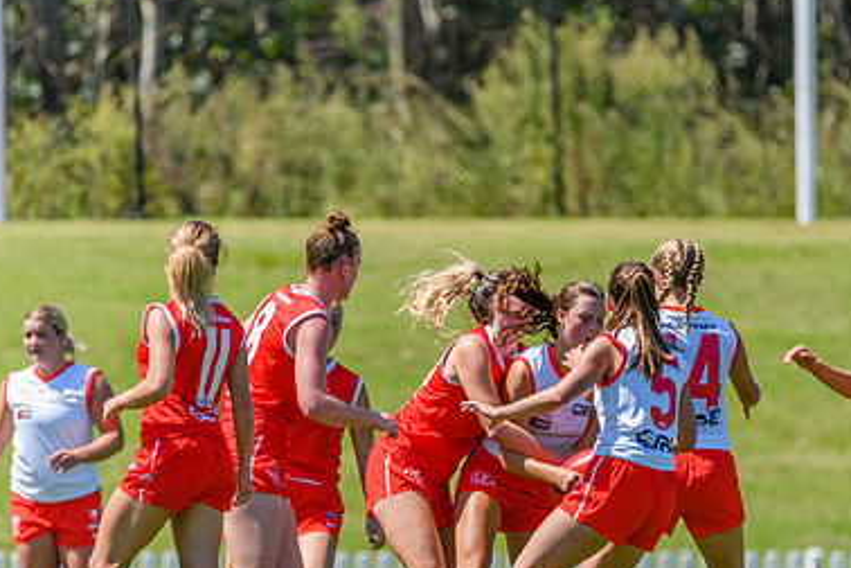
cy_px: 418
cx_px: 527
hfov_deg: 2.2
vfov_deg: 1.4
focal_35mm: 959
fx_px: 22668
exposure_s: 1/2000
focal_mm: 600
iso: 800
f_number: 6.3
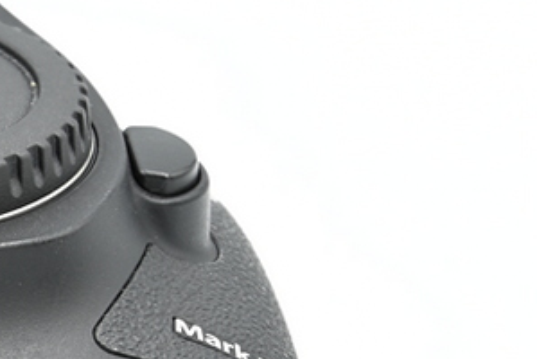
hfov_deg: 8.3
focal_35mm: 243
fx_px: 3628
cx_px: -305
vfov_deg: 5.6
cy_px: 396
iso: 200
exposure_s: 1/15
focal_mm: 75
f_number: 14
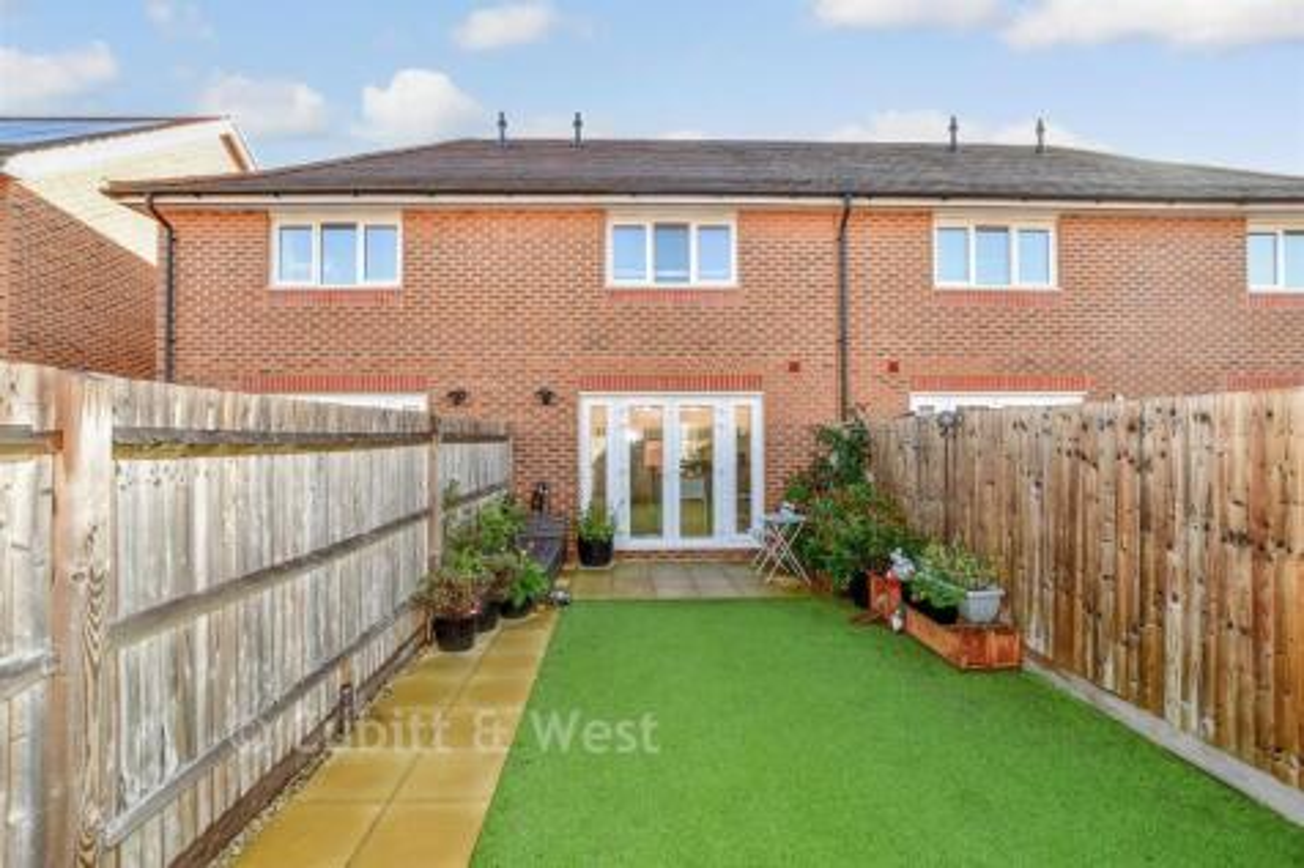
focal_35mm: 15
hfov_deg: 100.4
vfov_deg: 77.3
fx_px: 543
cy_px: 434
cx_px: 652
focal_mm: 10
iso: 400
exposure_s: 1/125
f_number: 8
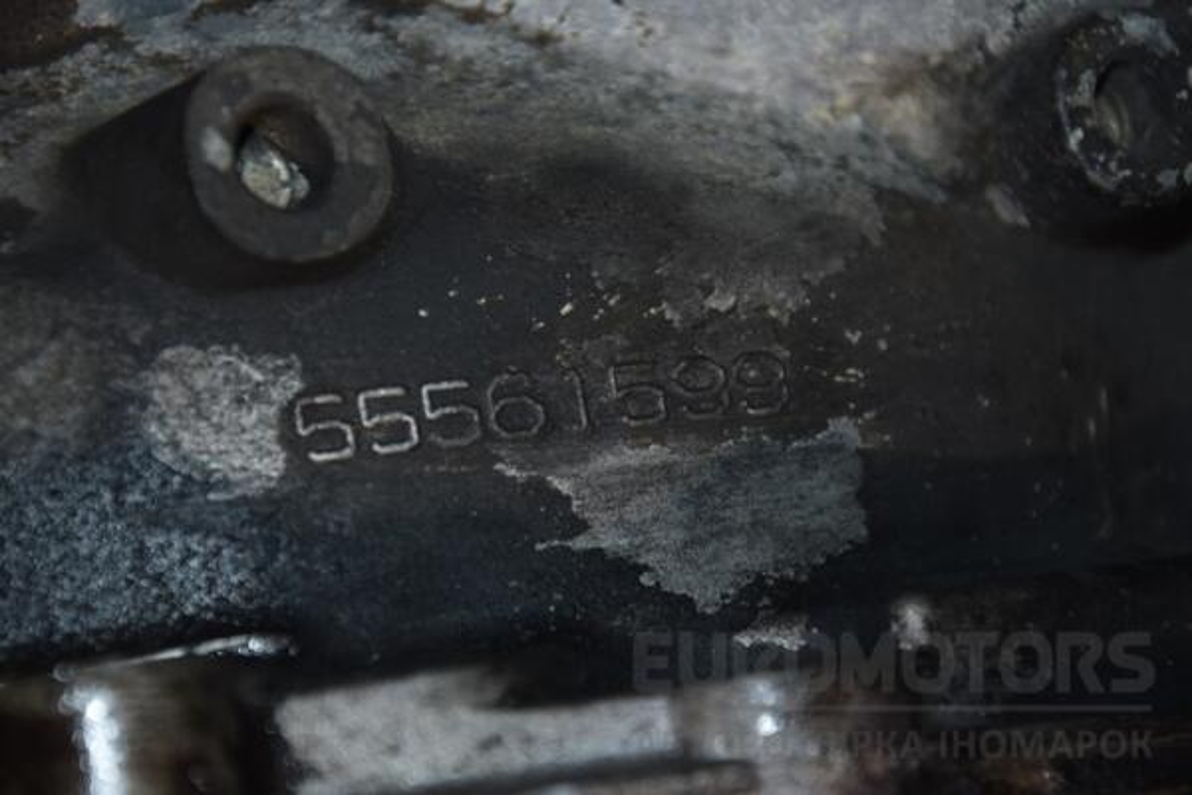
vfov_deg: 8.7
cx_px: 596
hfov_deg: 13.0
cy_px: 398
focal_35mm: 158
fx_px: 5215
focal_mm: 105
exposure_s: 1/60
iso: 800
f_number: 5.6
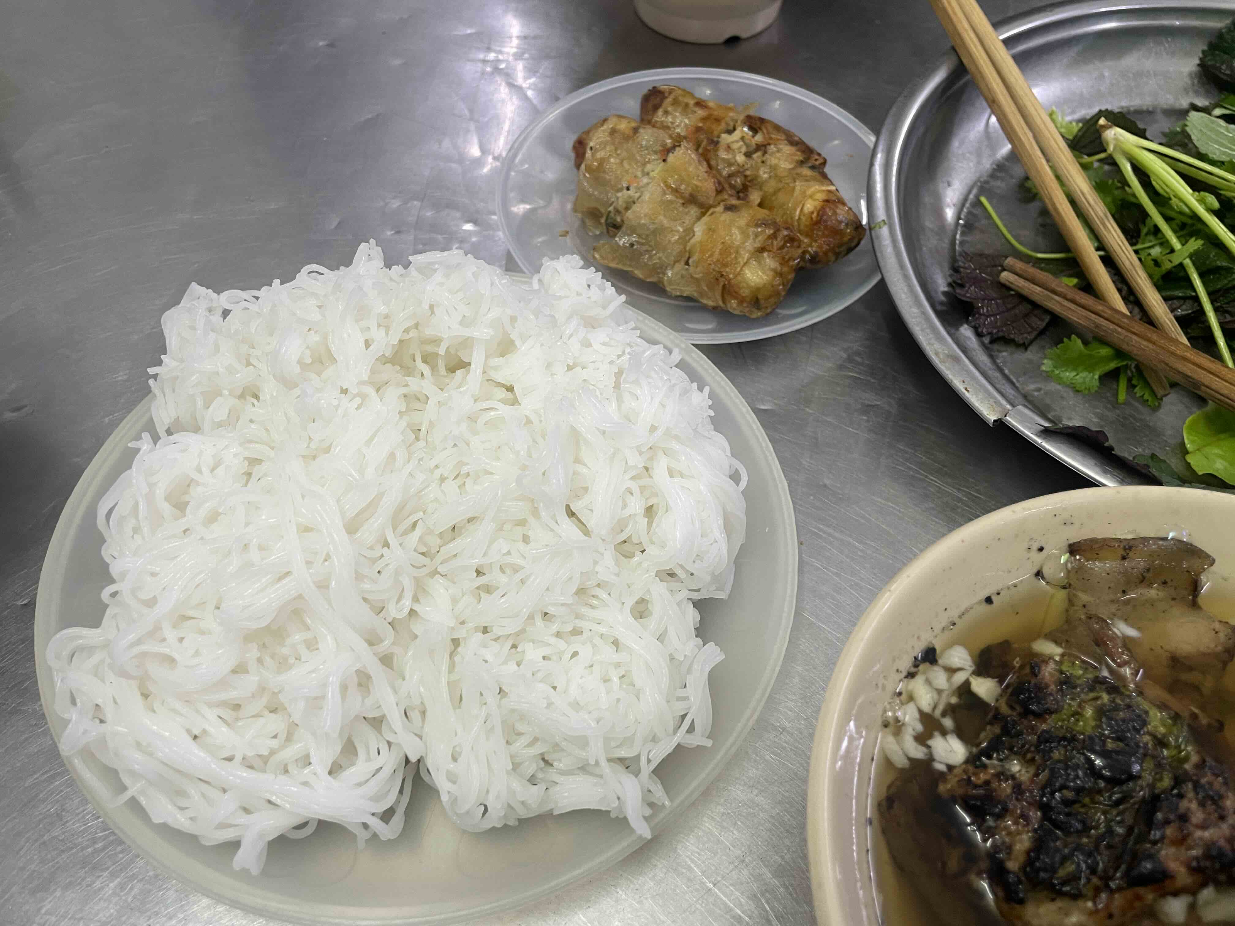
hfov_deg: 67.3
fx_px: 928
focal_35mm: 26
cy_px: 463
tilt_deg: -55.0
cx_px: 618
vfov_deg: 53.1
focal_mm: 4.2
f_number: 1.6
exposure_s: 1/50
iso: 80
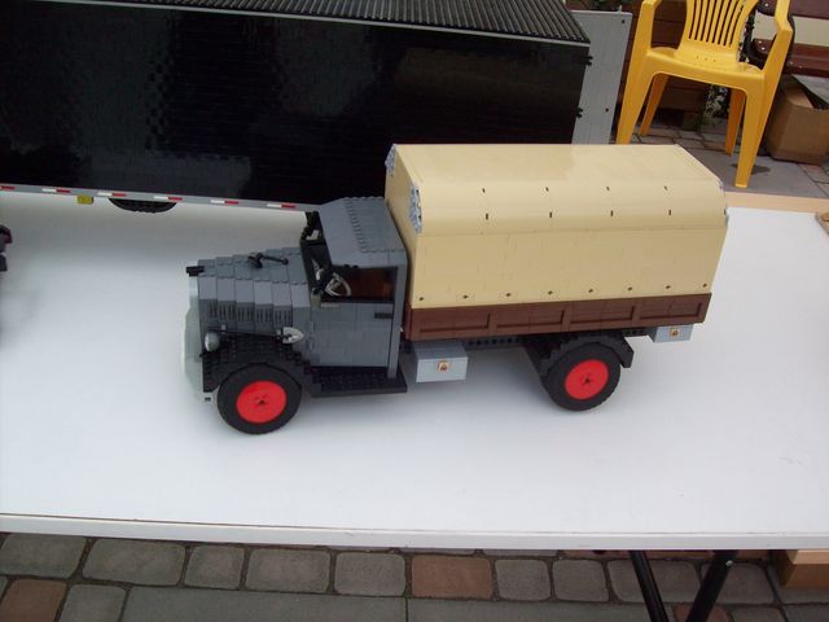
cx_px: 414
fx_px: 862
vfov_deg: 39.7
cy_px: 311
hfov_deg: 51.4
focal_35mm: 36
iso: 80
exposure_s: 1/246
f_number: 4.8
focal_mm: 6
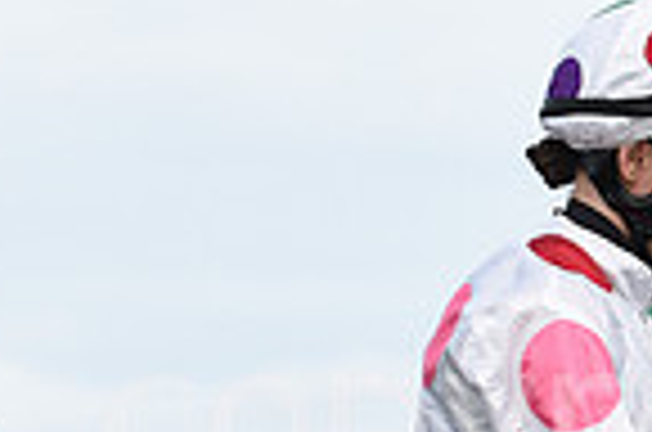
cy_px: 704
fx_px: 8837
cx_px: 697
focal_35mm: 489
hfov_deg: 4.2
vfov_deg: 2.8
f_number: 5.6
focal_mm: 122
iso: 400
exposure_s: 1/1250
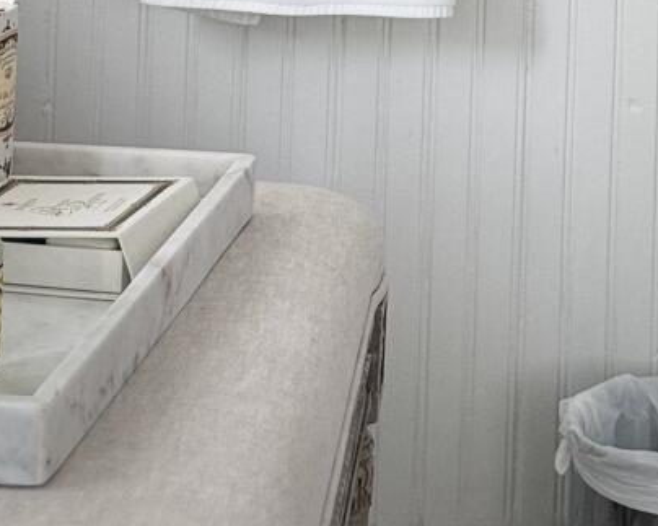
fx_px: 2258
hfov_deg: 16.4
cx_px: 588
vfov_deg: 12.2
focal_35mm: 116
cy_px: -412
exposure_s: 1/121
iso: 100
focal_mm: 6.76
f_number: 1.78
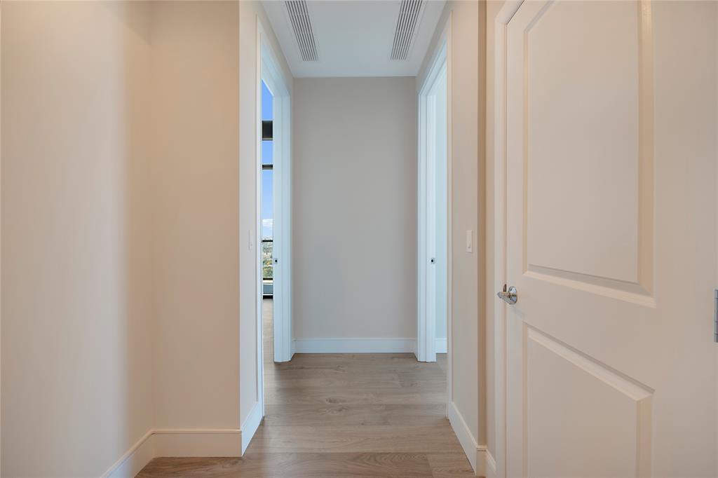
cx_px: 359
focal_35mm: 15
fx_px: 299
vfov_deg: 77.3
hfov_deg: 100.4
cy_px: 239
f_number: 8
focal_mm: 10
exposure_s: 1/13
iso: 100
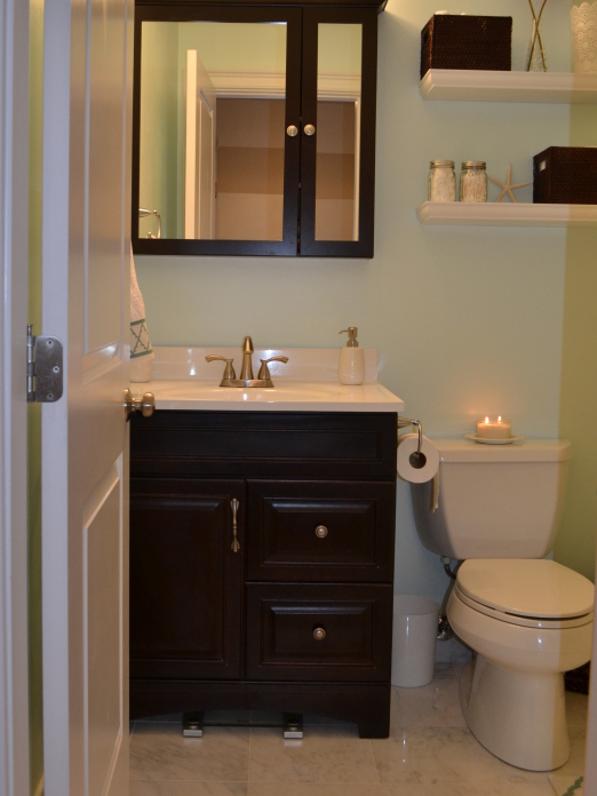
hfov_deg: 35.1
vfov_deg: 45.7
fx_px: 943
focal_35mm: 41
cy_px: 351
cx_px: 266
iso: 800
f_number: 6.3
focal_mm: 22
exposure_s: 1/50
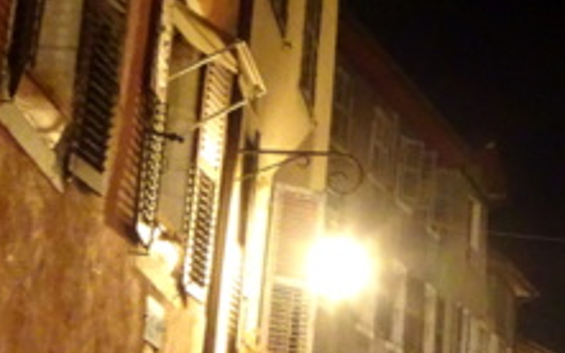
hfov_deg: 19.6
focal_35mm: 92
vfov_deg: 14.1
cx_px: 854
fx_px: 1416
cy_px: 269
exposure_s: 1/8
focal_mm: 4.1
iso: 800
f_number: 3.5
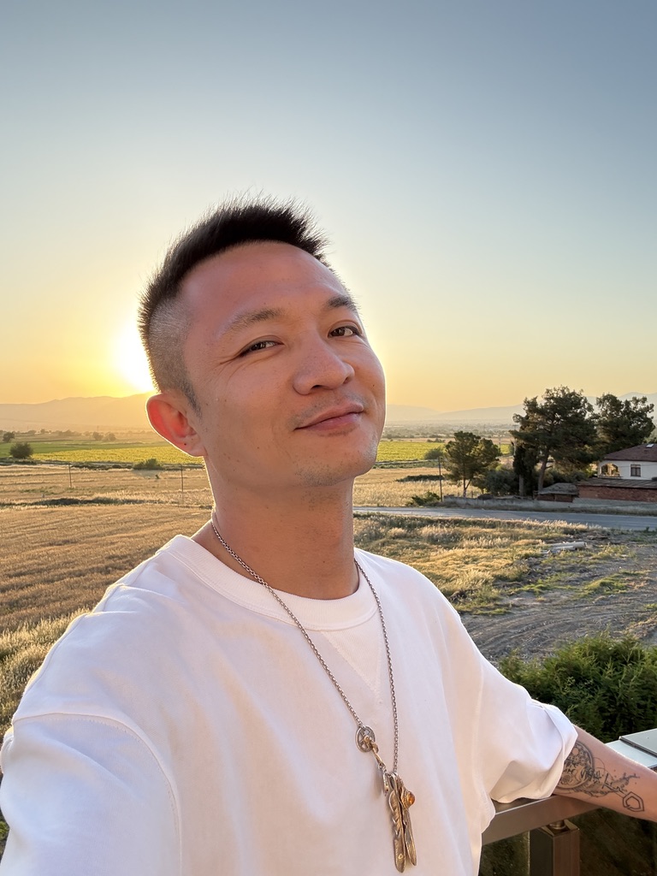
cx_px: 328
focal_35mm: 30
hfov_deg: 46.8
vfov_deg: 60.0
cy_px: 438
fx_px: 759
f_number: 1.9
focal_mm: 2.69
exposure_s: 1/245
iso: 40
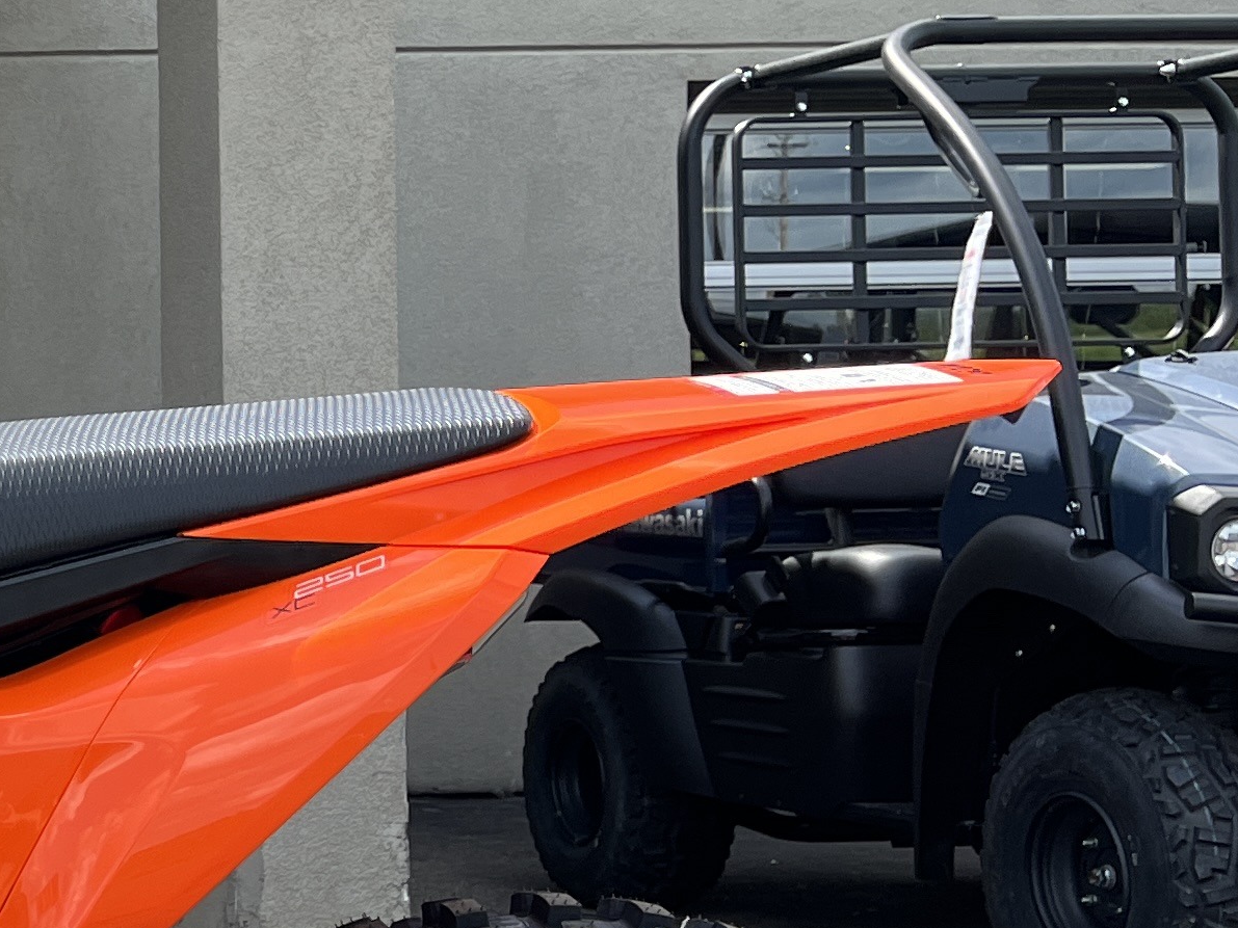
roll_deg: +1.5
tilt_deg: -1.8
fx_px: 3147
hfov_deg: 18.8
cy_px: 552
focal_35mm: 88
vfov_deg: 16.8
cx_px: -759
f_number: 1.6
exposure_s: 1/1199
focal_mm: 5.1
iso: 50
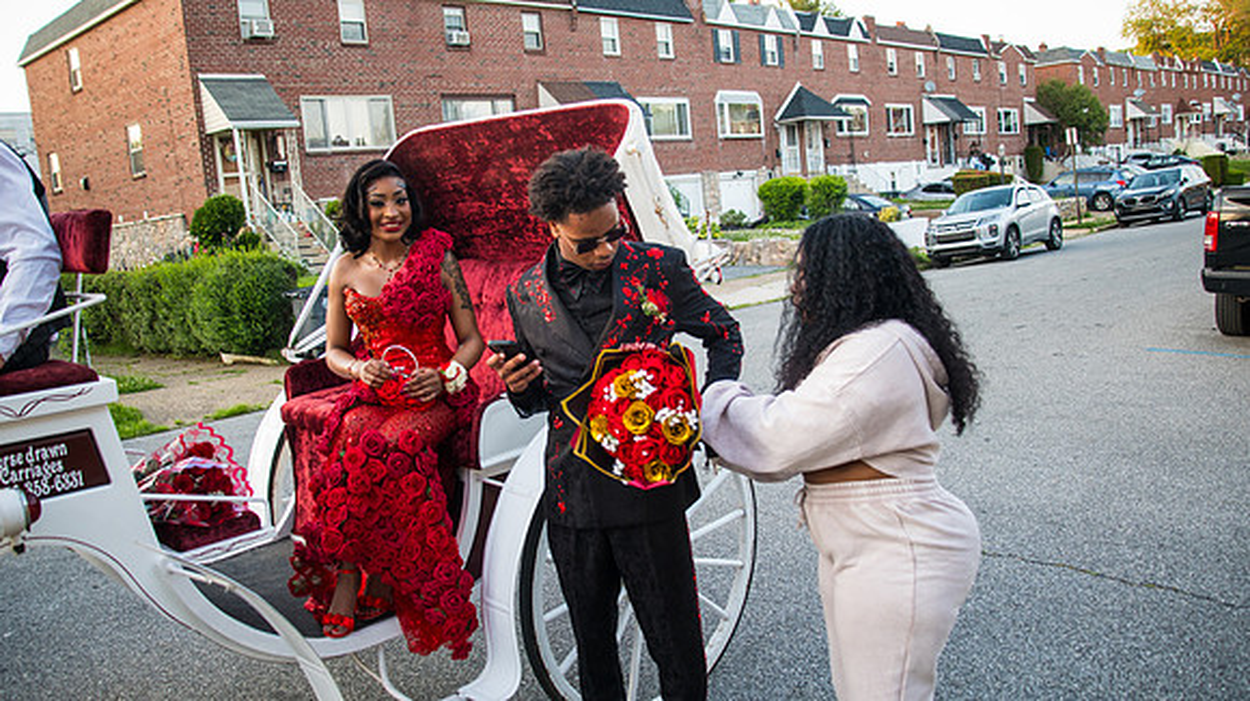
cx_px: 625
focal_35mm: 30
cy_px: 350
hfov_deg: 63.7
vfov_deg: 38.4
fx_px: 1006
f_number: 3.7
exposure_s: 1/125
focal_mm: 28
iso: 800
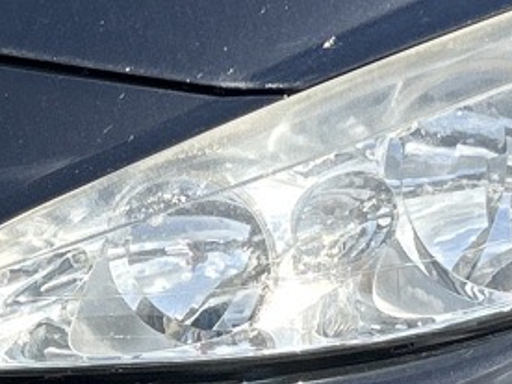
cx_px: 250
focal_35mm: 181
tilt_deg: -13.8
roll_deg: -2.3
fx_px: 2677
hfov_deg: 10.9
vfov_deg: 8.2
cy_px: 356
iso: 50
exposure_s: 1/1669
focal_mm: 5.7
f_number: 1.5
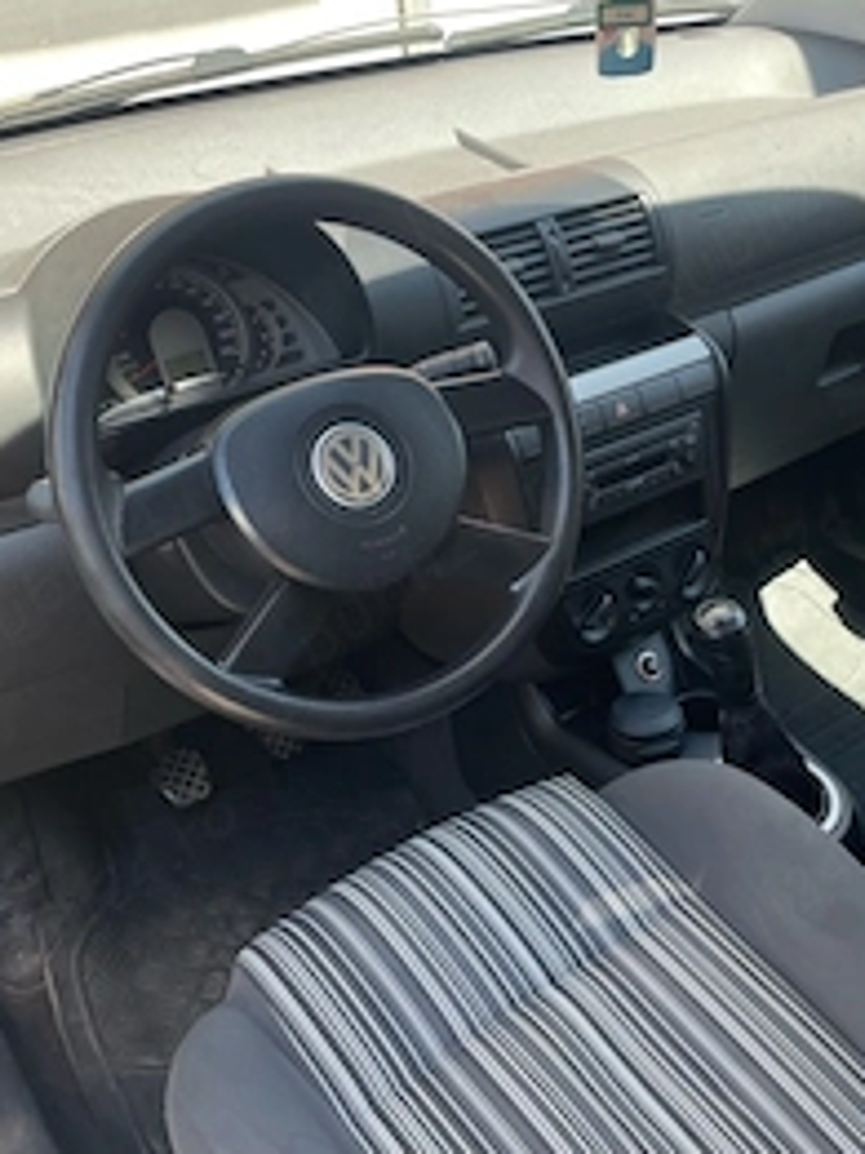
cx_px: 528
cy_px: 613
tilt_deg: -29.5
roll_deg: +5.8
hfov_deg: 35.8
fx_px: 1333
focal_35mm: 40
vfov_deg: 46.8
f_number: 1.6
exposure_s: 1/167
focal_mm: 4.2
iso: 32
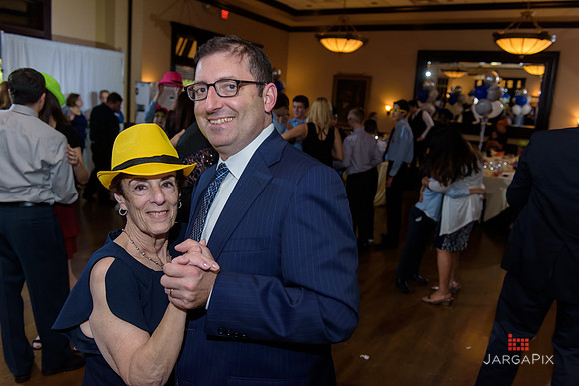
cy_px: 193
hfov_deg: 60.3
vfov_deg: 42.3
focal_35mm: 31
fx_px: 499
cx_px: 290
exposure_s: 1/125
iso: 1250
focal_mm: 31
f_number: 3.2
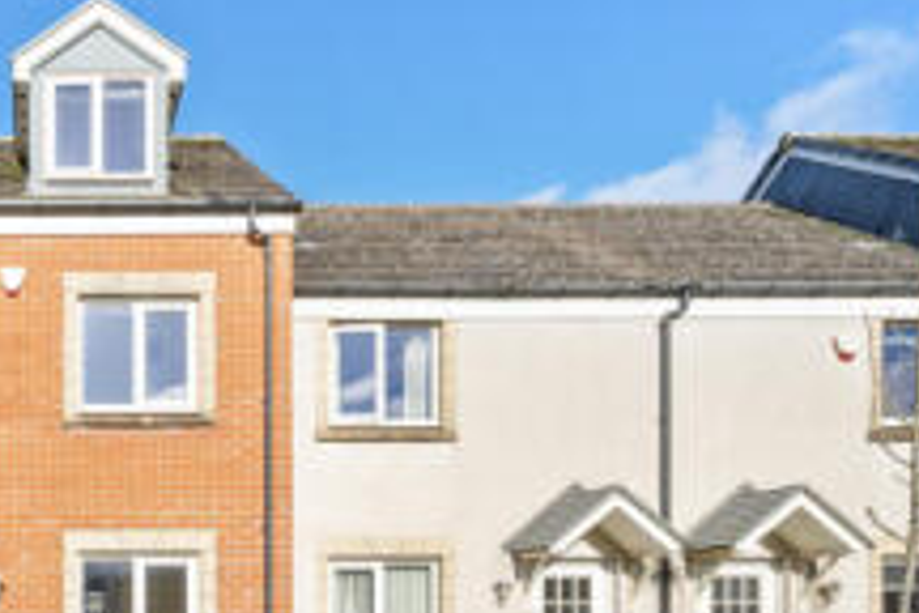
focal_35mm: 33
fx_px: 842
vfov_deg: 37.0
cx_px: 45
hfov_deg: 49.1
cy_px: 568
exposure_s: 1/60
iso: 640
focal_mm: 15
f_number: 18
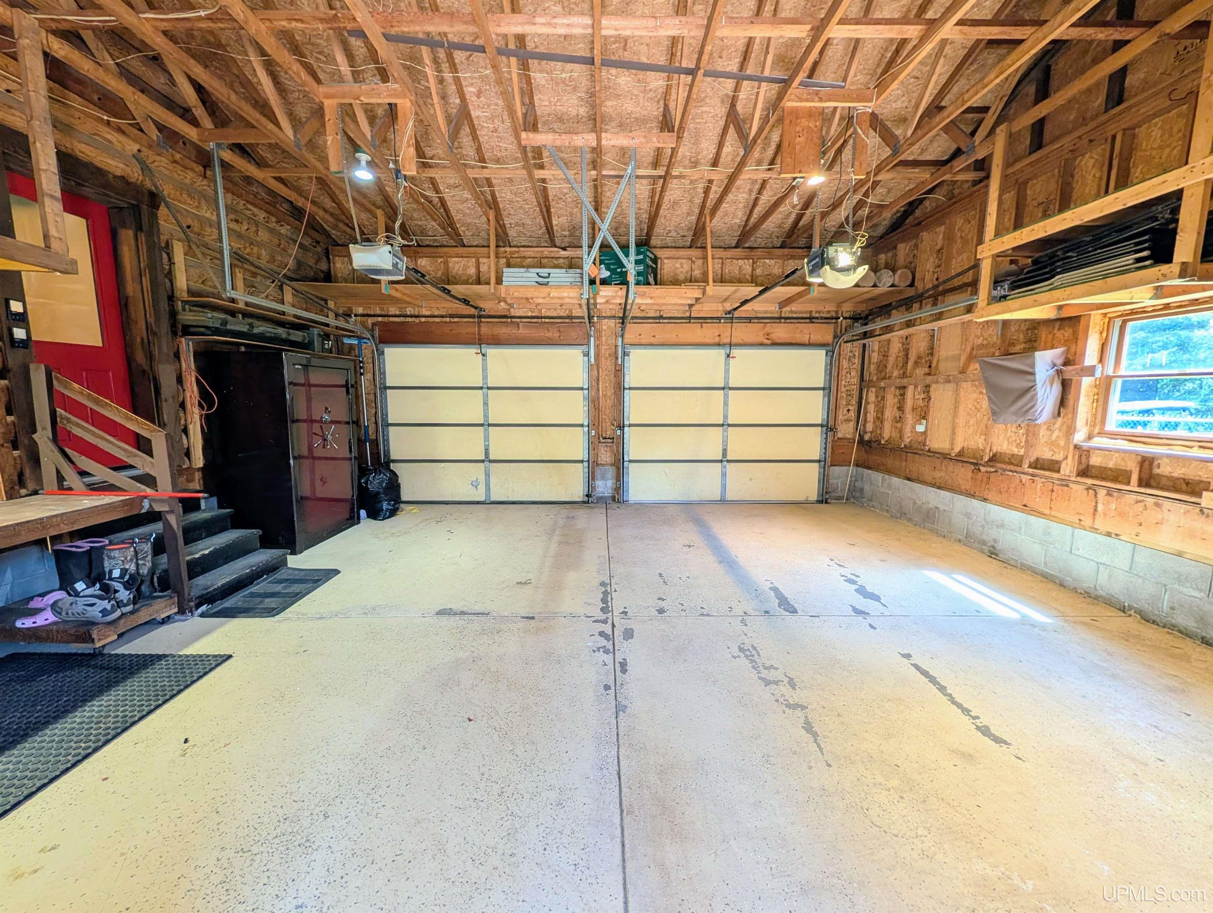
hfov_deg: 110.5
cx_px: 606
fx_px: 421
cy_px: 456
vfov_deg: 94.6
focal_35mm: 12
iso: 60
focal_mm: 2.02
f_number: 1.7
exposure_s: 1/60
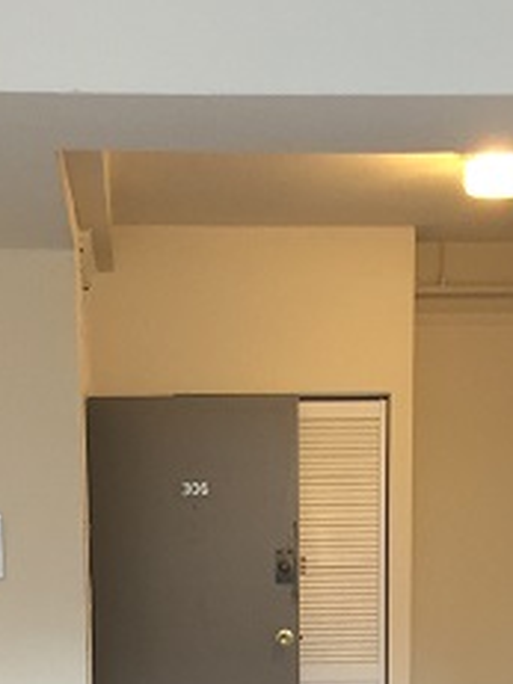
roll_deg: +0.0
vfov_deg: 22.7
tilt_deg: -8.7
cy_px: 718
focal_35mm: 82
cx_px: 231
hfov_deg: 18.0
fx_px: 1622
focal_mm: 4.15
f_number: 2.2
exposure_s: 1/30
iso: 80
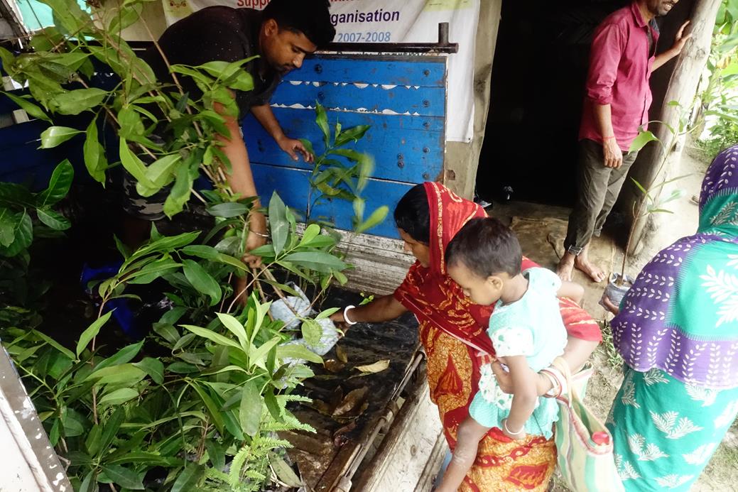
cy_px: 246
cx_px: 369
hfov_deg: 73.7
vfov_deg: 53.1
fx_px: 492
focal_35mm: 24
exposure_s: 1/100
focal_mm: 8.8
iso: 2500
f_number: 7.1
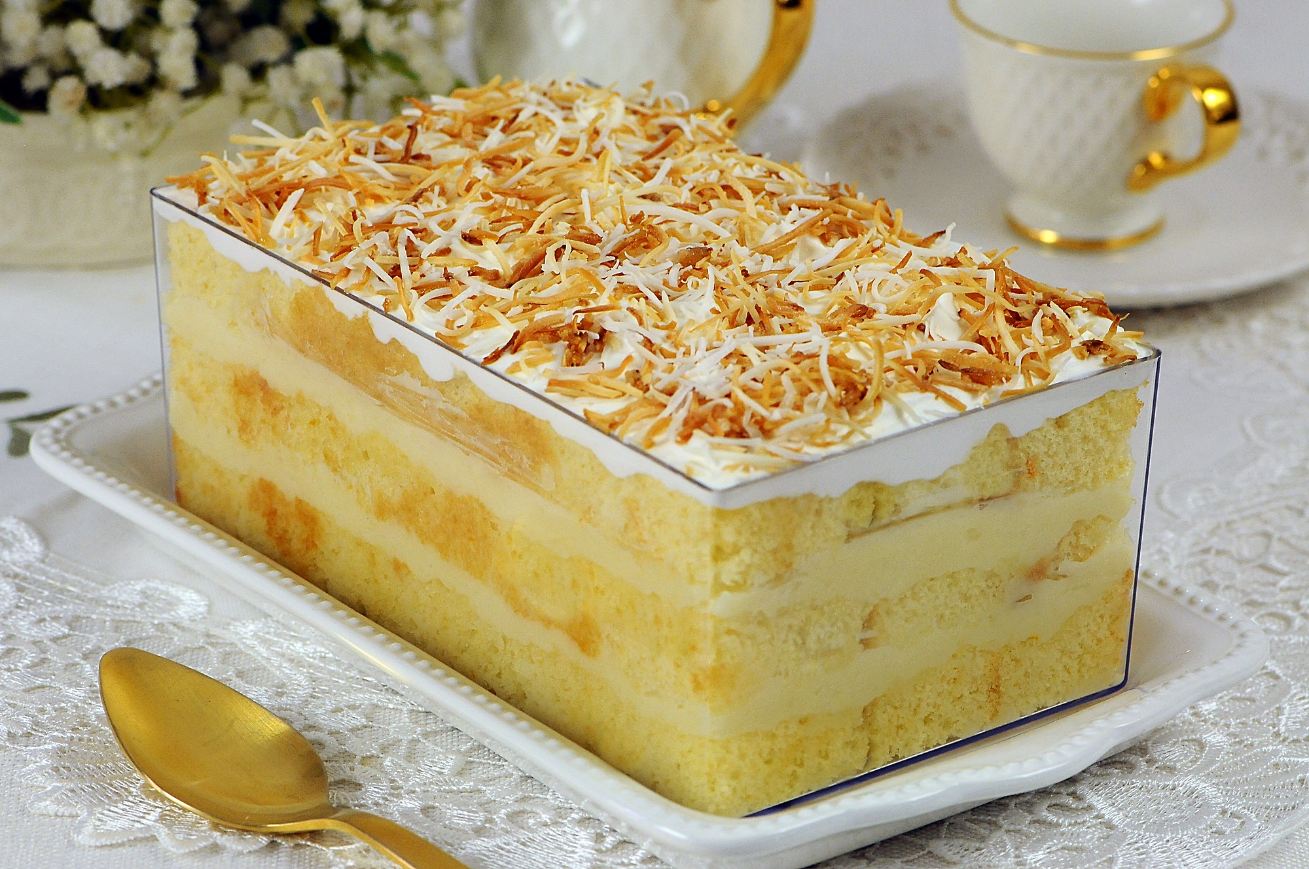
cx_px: 654
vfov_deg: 8.7
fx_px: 5719
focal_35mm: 158
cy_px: 434
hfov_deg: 13.1
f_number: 8
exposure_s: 1/40
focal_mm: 105
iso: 800
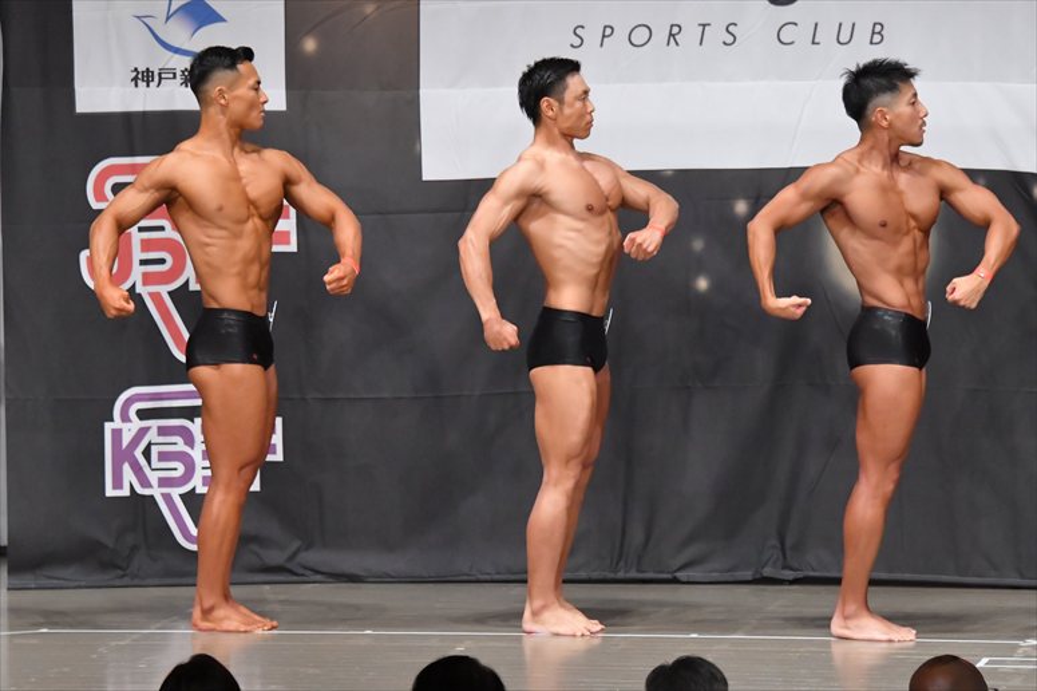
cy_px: 346
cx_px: 518
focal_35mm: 217
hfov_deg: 9.5
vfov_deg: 6.3
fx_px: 6248
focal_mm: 145
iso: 6400
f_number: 5.6
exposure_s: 1/400
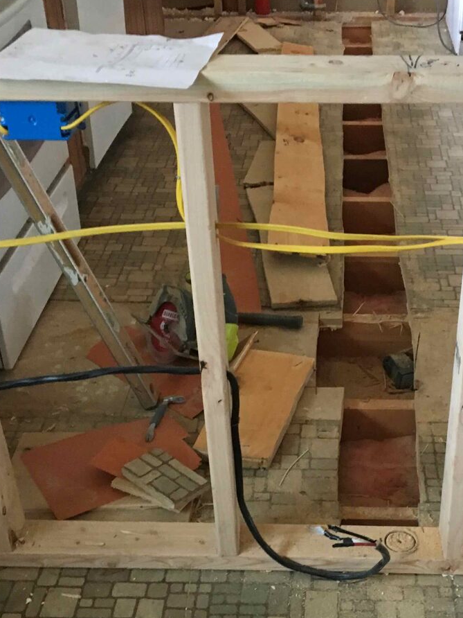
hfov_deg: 27.8
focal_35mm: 52
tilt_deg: -36.7
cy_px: 434
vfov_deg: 36.3
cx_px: 318
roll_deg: +0.0
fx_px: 927
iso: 200
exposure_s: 1/30
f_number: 2.2
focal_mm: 4.15
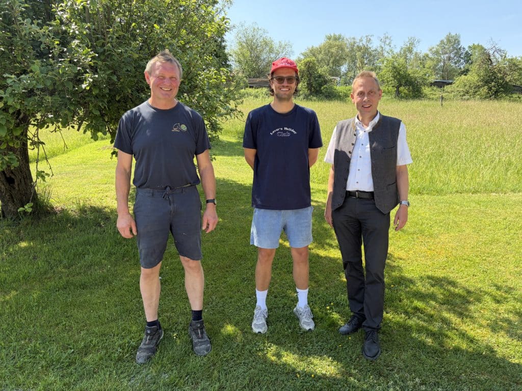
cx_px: 261
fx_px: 392
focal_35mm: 26
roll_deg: +1.5
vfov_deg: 53.1
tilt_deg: -8.1
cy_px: 196
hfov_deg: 67.3
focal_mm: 5.96
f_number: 1.6
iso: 64
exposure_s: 1/1196
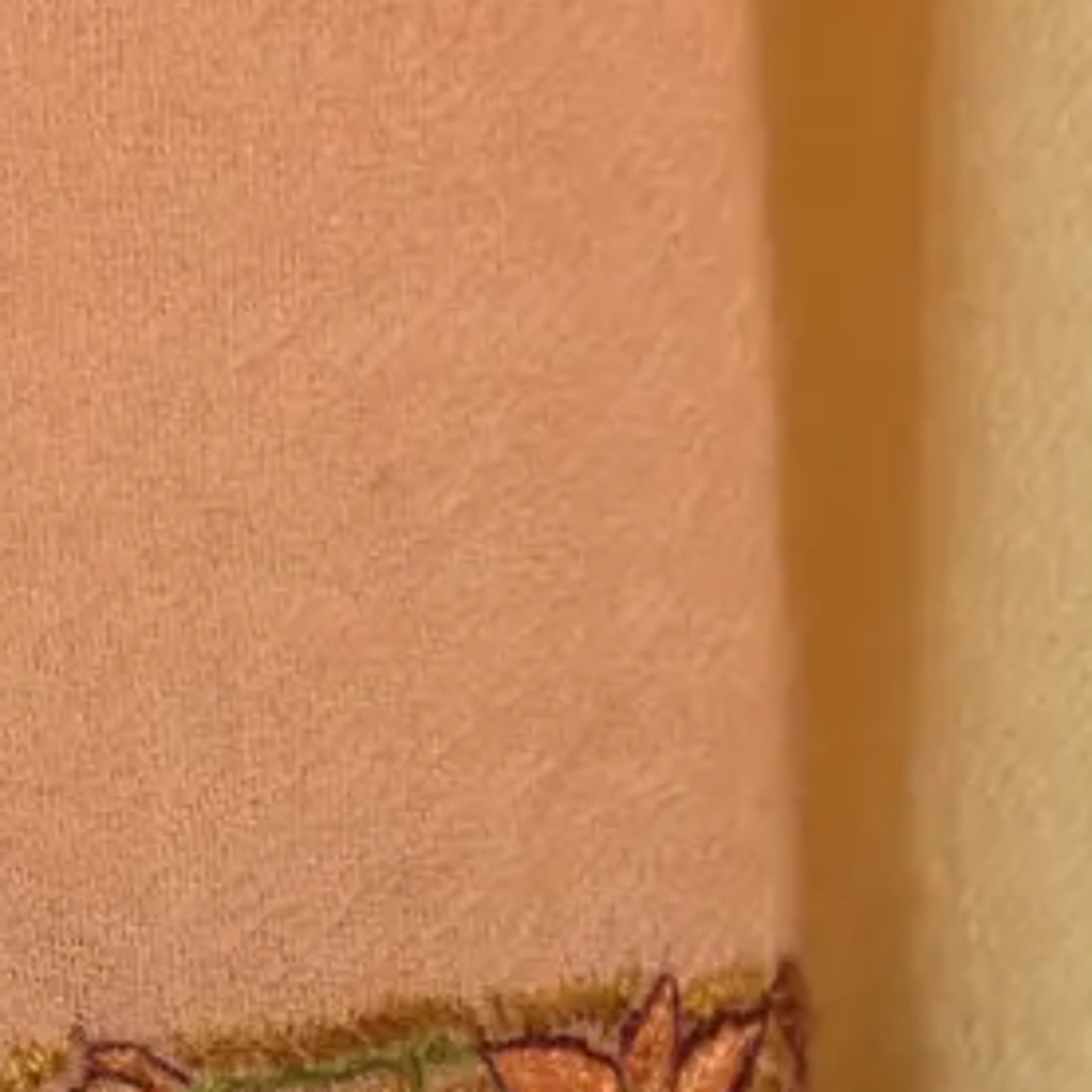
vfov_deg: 4.5
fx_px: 13420
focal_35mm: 376
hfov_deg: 4.6
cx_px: -146
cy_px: 2898
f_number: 6.3
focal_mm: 48
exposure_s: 1/200
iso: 125
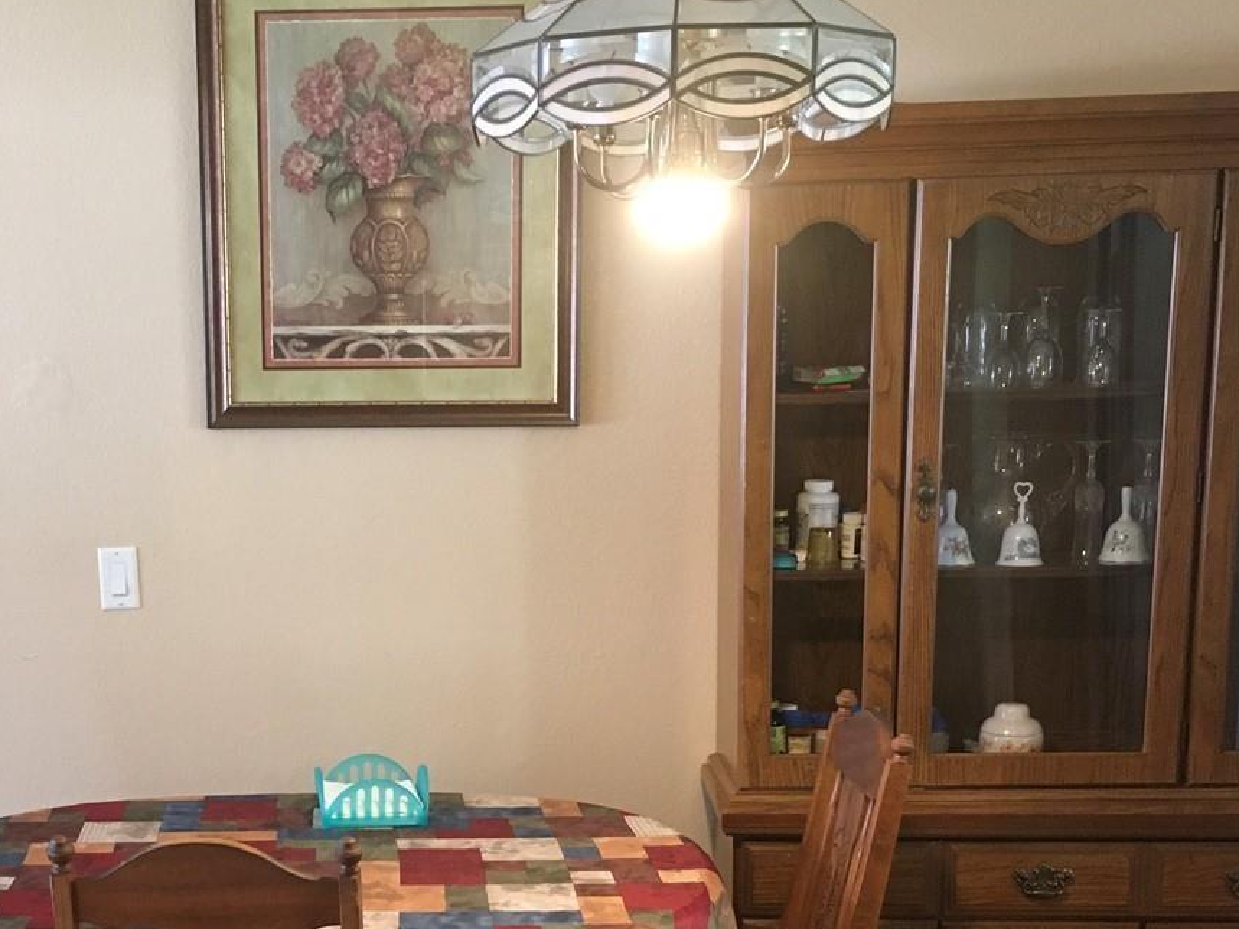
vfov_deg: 26.6
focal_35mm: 54
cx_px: 361
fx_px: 1933
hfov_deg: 35.0
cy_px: 710
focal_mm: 4.15
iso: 160
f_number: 2.2
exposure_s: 1/30
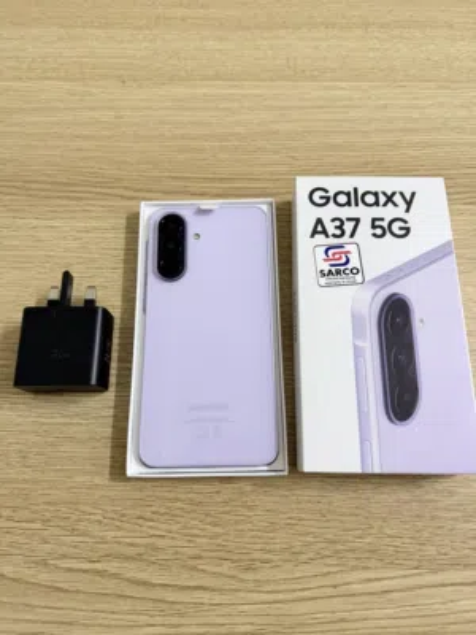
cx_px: 238
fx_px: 440
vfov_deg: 71.6
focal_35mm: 24
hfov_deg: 56.8
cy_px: 318
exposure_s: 1/60
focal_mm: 6.76
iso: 400
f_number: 1.78
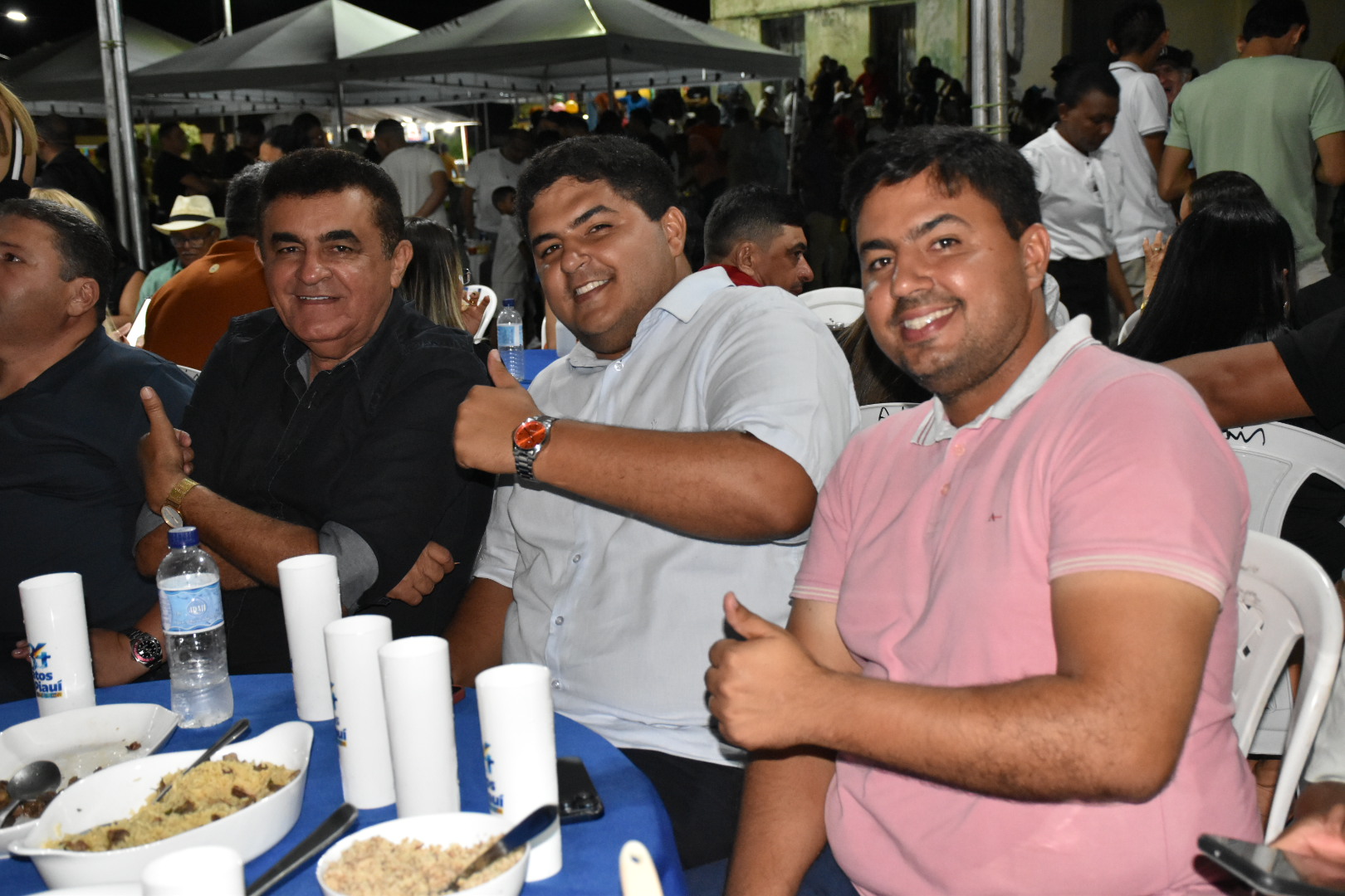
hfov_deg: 38.9
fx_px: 1905
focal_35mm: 51
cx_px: 672
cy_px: 448
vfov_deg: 26.5
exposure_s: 1/100
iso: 3200
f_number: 5.6
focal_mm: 34
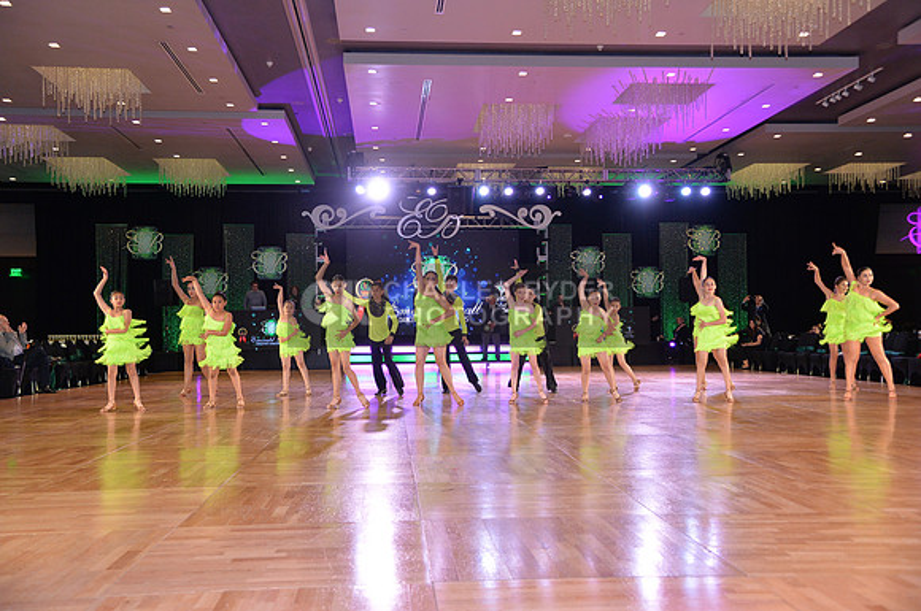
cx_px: 460
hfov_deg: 50.8
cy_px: 306
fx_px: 971
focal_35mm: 38
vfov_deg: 35.0
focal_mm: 38
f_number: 4
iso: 1600
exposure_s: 1/250
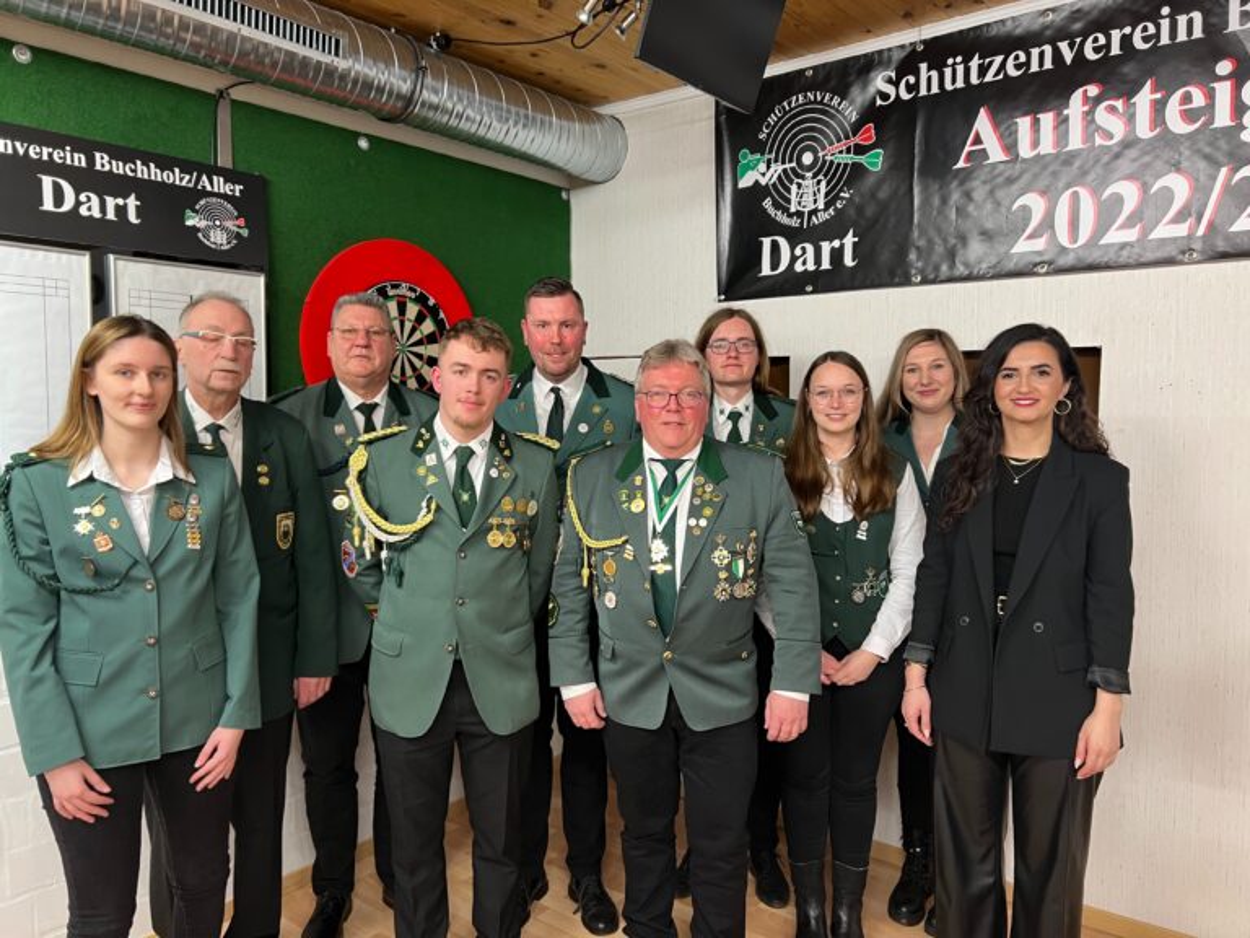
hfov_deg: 67.3
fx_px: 939
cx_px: 625
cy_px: 469
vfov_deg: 53.1
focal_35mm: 26
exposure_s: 1/50
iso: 200
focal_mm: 5.7
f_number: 1.5
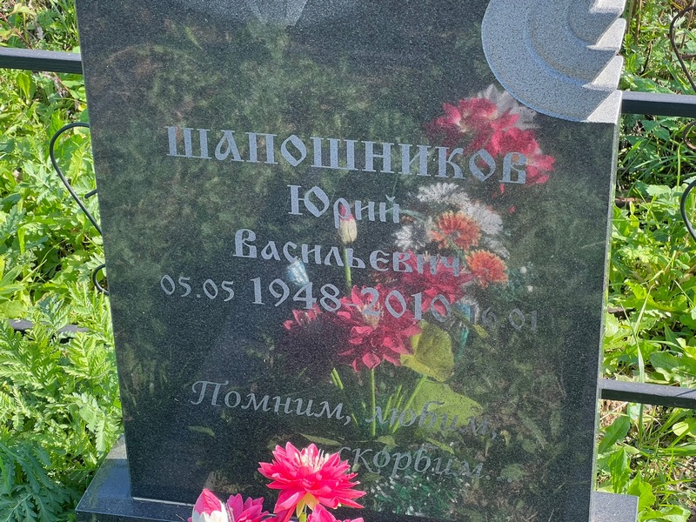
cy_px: 261
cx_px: 348
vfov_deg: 19.1
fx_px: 1548
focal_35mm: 77
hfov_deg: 25.3
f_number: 2.8
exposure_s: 1/101
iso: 32
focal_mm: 9
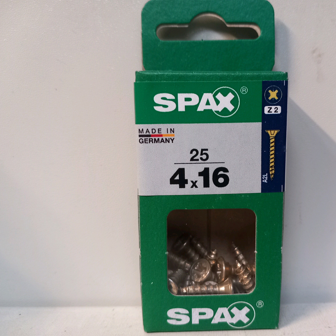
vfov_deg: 51.1
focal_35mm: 32
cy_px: 168
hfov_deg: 50.6
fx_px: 351
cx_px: 211
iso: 400
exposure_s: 1/20
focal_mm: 4
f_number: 1.8
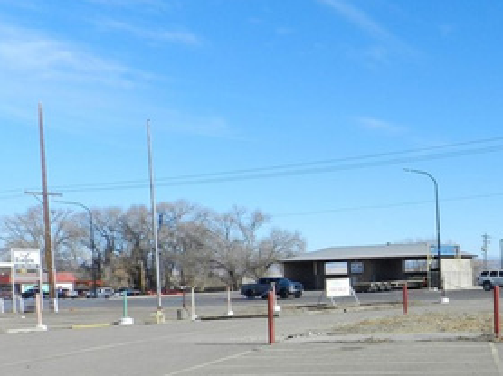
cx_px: 519
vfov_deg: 27.0
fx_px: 769
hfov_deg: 32.8
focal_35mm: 53
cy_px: 300
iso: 160
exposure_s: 1/1000
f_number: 4
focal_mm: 4
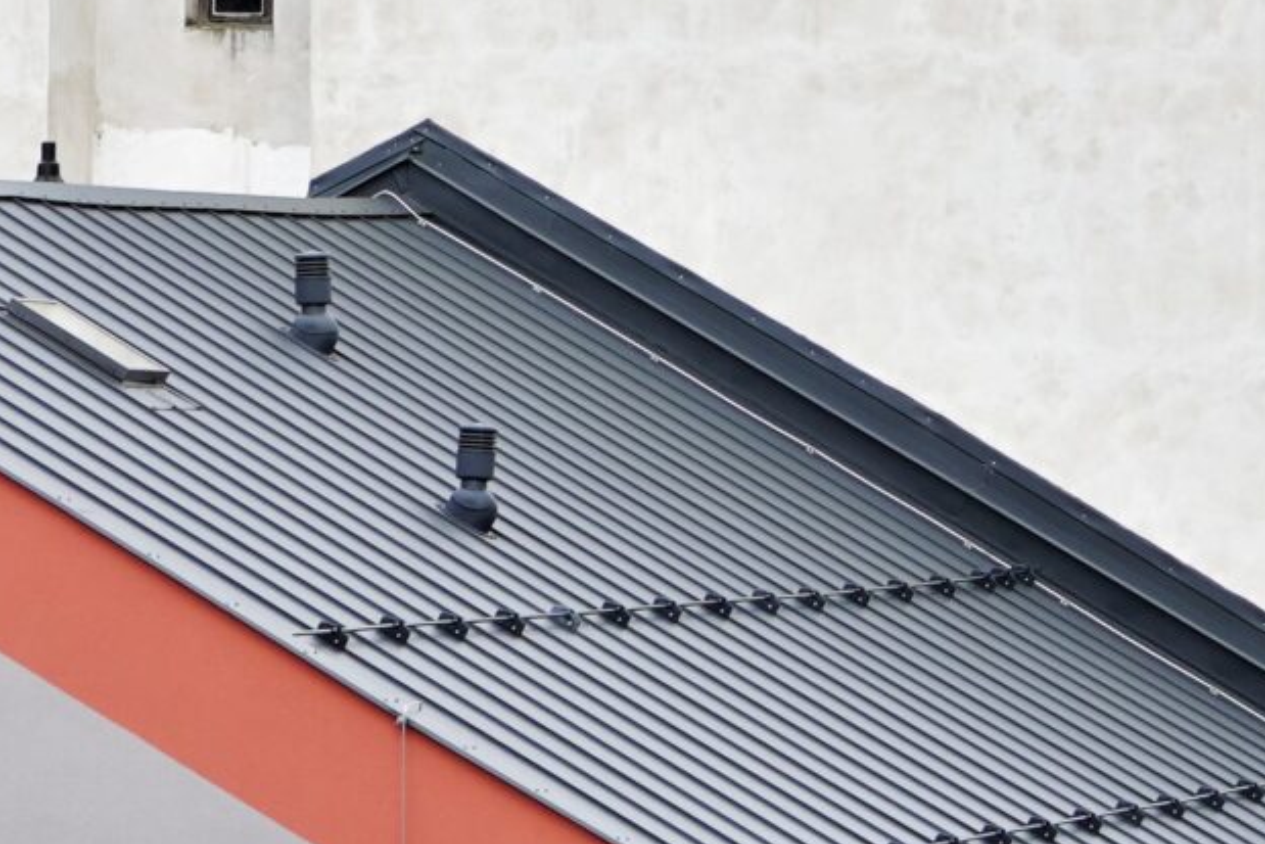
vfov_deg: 5.5
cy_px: 1548
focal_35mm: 248
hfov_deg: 8.2
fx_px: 8716
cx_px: -509
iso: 100
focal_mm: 40
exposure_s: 1/200
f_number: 5.6
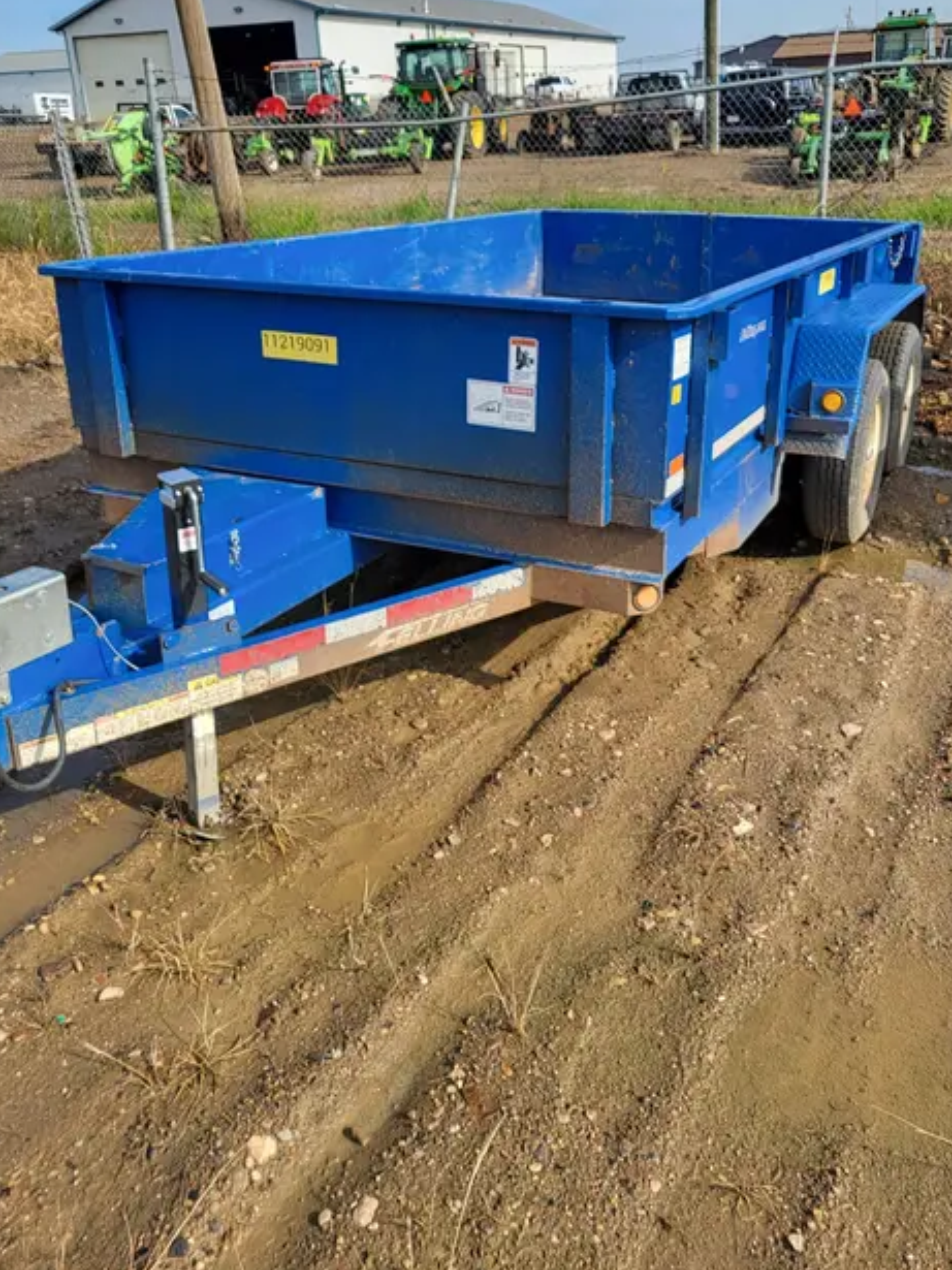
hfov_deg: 45.4
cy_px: 550
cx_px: 483
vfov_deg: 58.2
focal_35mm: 31
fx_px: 1137
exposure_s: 1/1258
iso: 40
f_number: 1.8
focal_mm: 5.4
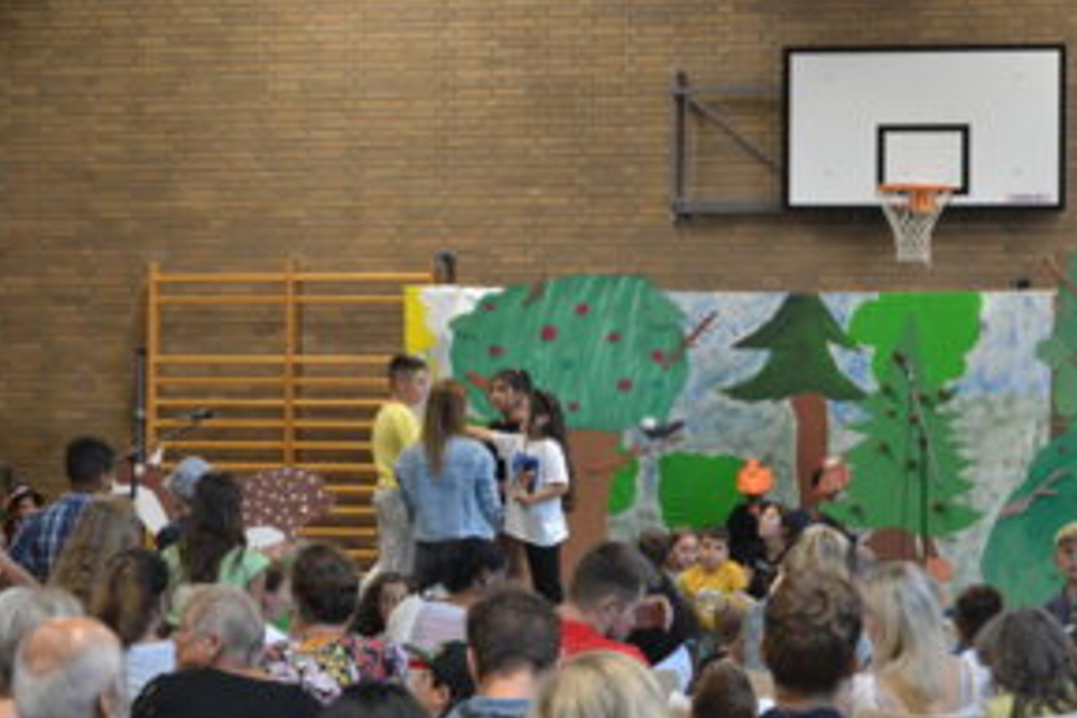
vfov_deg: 11.9
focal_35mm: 115
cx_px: 669
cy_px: 271
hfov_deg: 17.8
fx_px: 3431
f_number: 5.6
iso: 1250
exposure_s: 1/60
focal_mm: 55
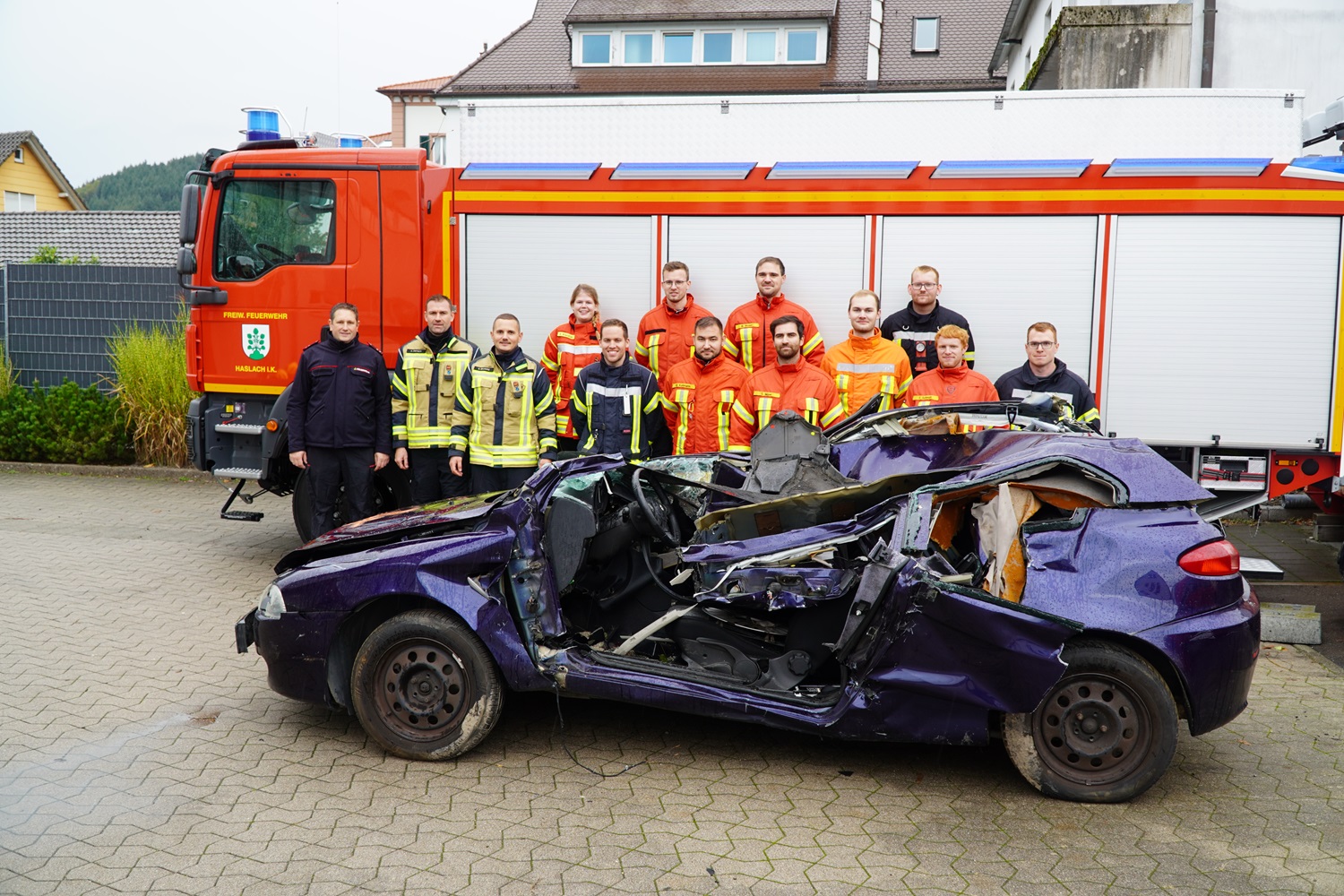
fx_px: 1176
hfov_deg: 59.5
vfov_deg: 41.7
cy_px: 448
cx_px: 672
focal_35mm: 32
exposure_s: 1/60
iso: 100
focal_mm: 21
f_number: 4.5
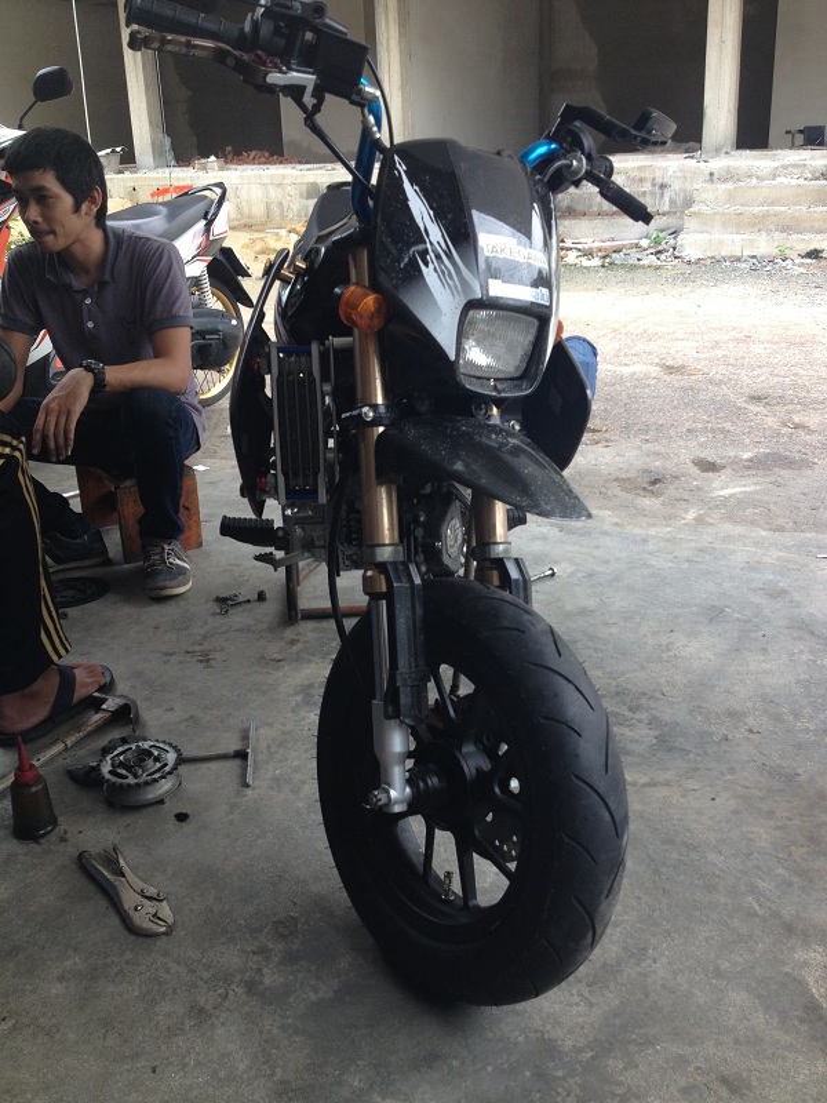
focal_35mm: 35
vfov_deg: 52.6
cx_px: 414
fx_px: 1115
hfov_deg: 40.7
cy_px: 552
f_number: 2.4
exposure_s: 1/120
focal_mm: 4.28
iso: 64
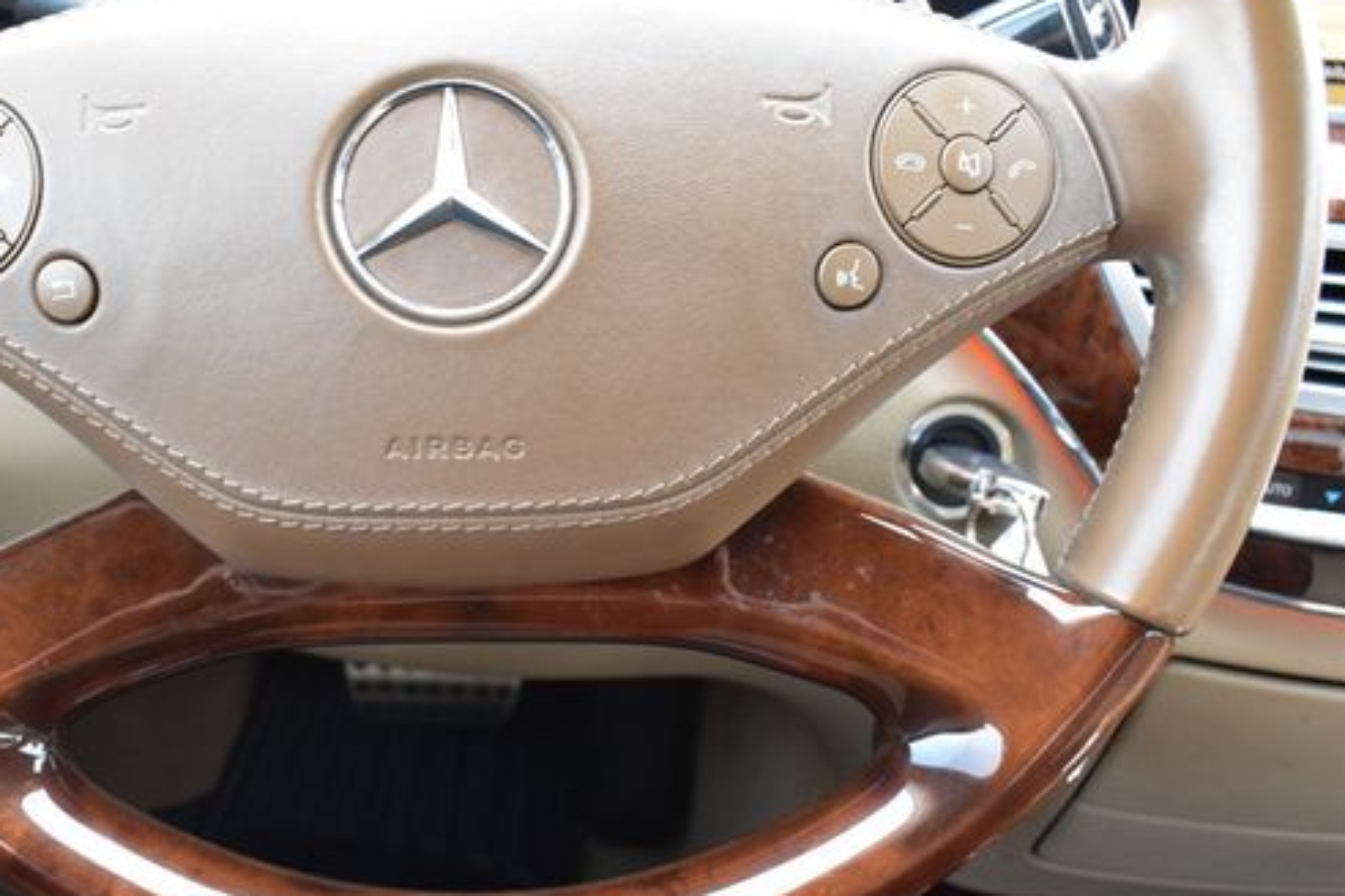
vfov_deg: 34.2
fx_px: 1457
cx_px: 489
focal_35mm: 39
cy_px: 497
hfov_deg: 49.0
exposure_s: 1/15
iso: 1600
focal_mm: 20
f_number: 6.3
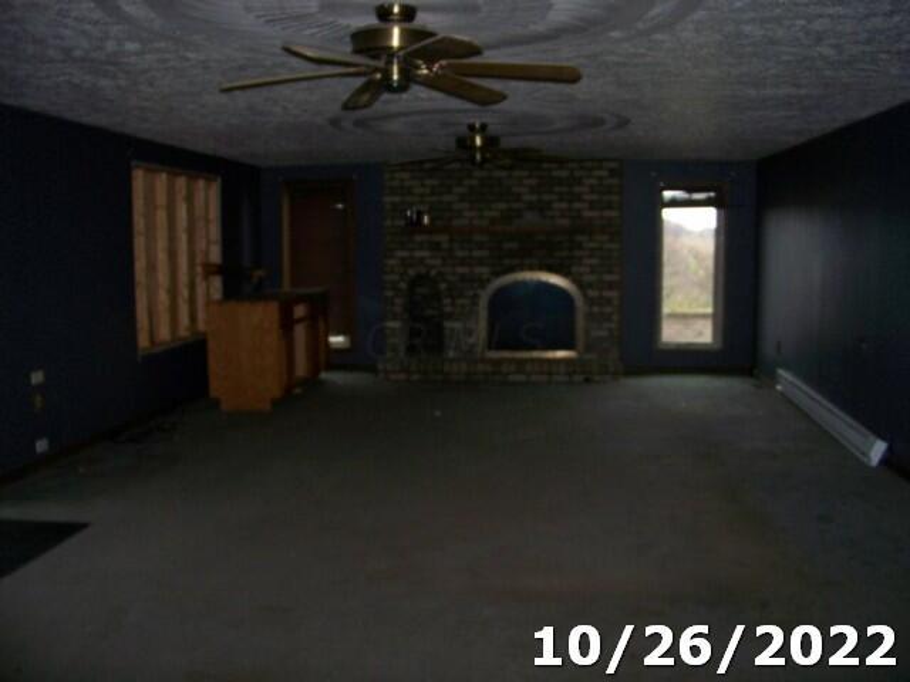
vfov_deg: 42.9
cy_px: 341
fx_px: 868
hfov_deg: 55.4
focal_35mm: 33
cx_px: 455
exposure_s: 1/30
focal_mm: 5.85
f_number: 2.8
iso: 200
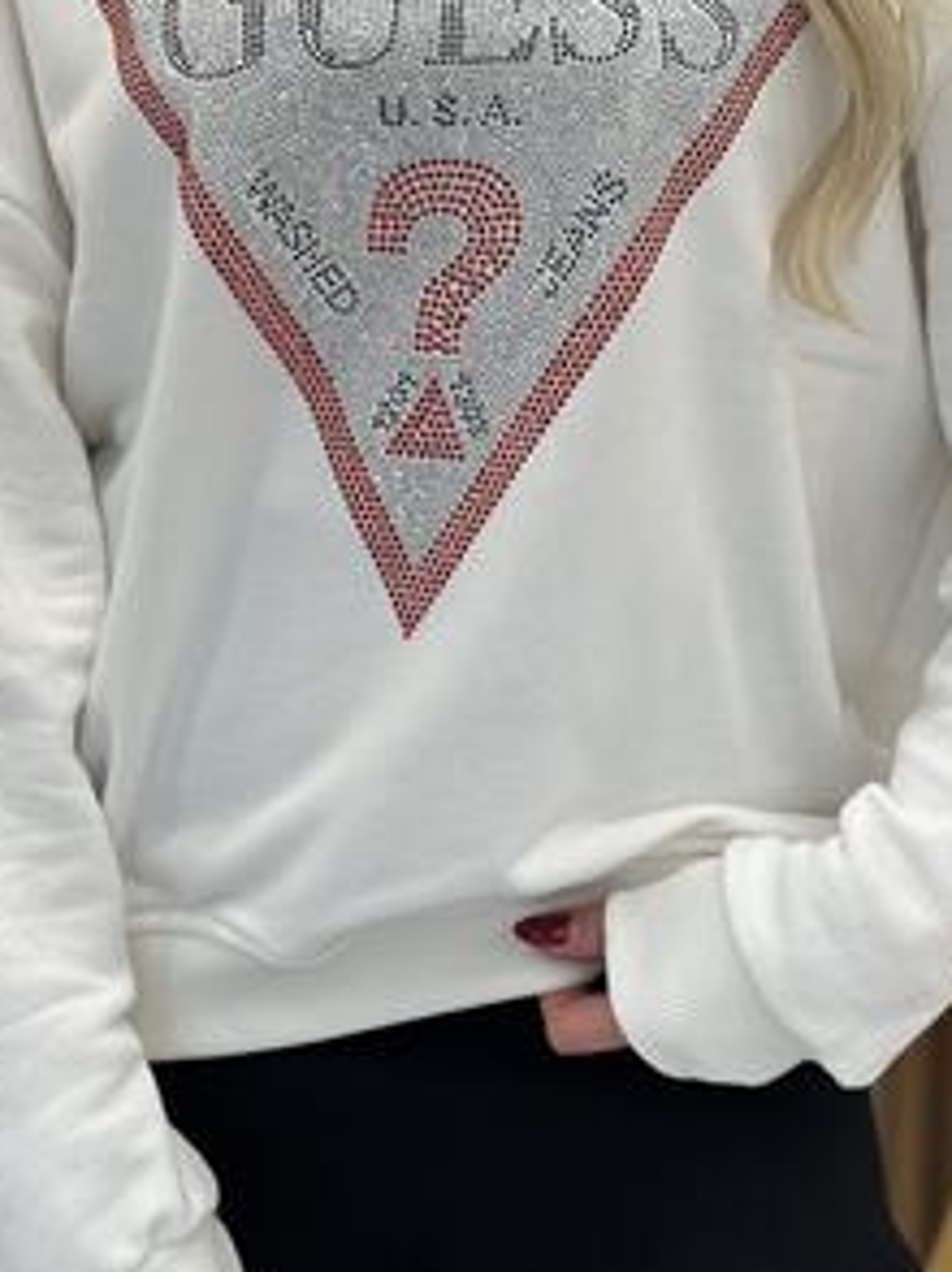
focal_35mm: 85
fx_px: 3121
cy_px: 385
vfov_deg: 22.9
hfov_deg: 17.3
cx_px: 467
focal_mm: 6.86
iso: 64
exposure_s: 1/112
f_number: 1.78
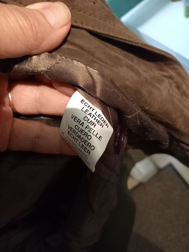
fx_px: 182
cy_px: 126
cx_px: 94
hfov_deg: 54.9
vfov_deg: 69.4
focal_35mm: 25
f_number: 1.8
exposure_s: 1/25
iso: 800
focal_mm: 4.65
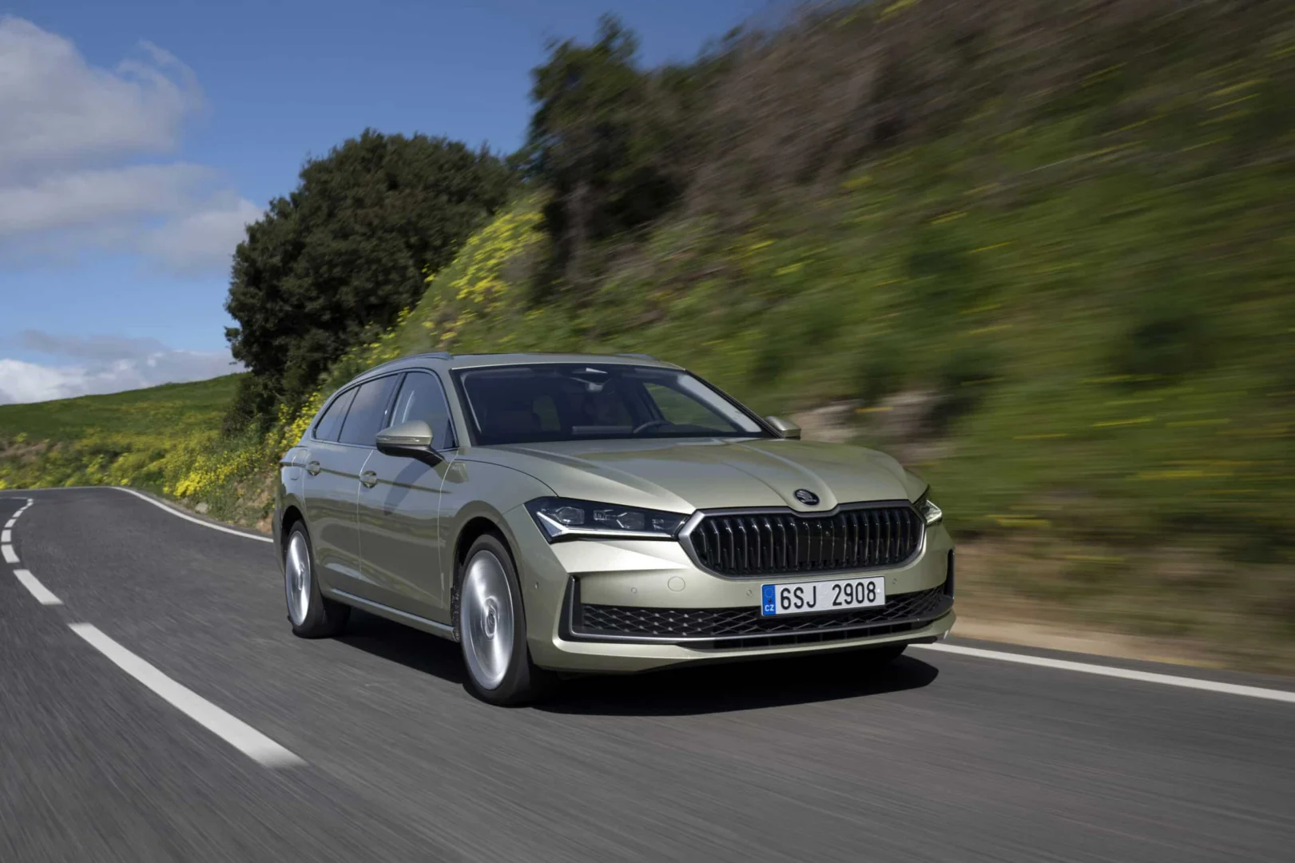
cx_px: 648
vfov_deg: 33.4
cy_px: 432
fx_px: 1439
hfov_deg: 48.5
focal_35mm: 40
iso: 32
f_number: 10
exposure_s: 1/30
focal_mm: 40
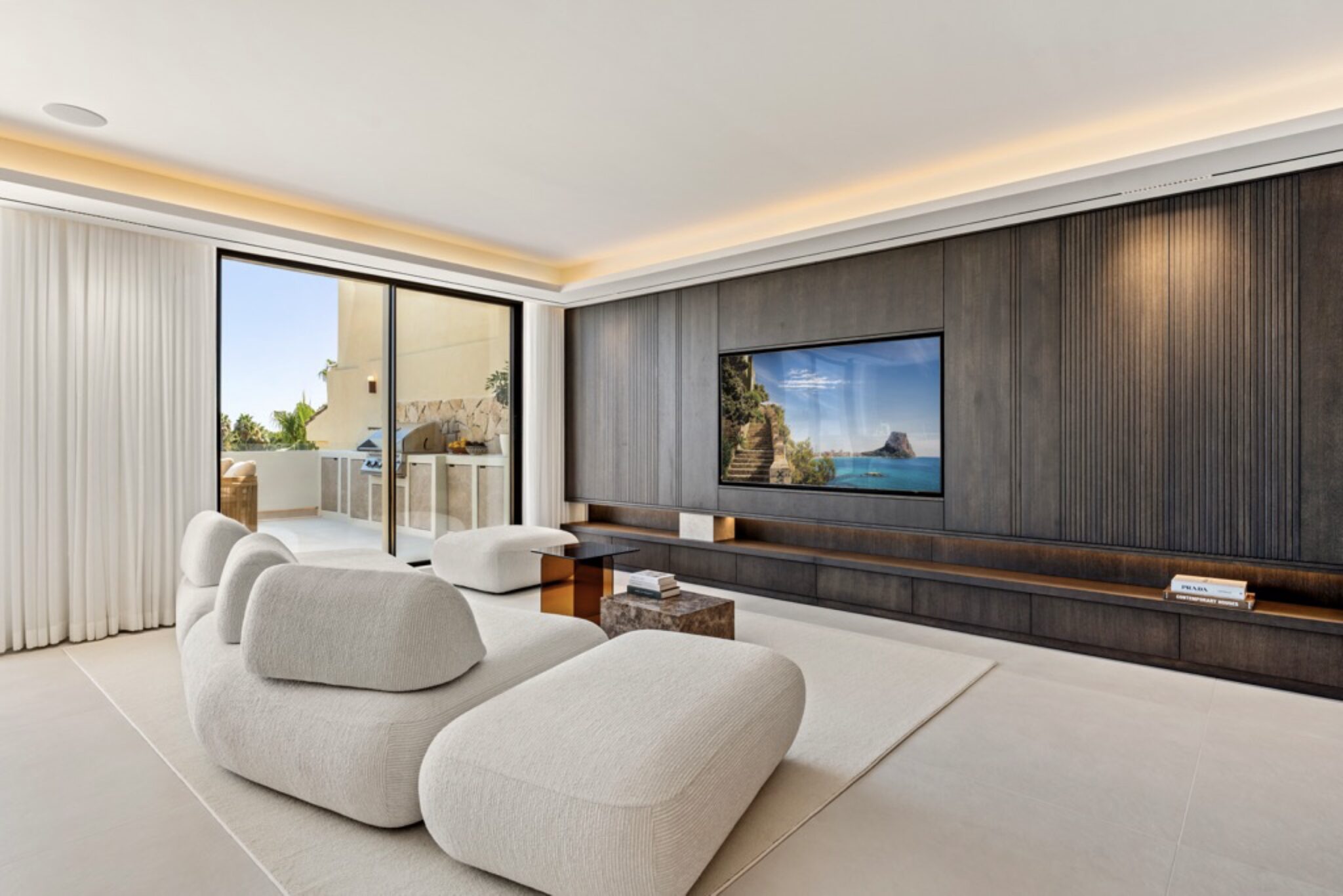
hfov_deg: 89.7
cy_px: 448
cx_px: 672
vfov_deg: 67.1
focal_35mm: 18
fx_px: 675
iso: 160
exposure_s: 1/6
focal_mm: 18.1
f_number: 9
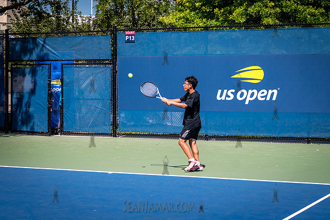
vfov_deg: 17.1
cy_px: 110
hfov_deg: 25.4
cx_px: 165
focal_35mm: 80
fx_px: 731
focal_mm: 64
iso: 100
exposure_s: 1/800
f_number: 4
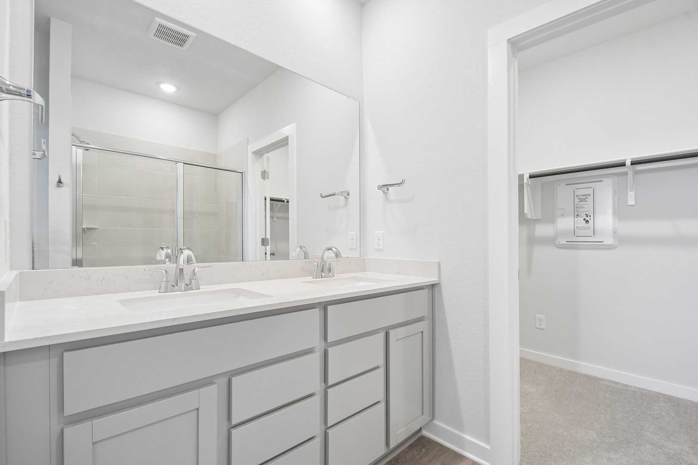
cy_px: 232
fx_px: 291
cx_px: 349
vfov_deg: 77.3
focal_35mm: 15
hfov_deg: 100.4
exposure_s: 1/8
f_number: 8
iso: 400
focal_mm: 10
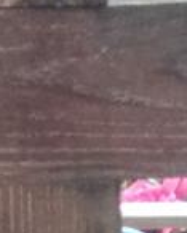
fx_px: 1437
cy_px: 463
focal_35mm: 208
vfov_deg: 8.8
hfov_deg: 7.4
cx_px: -2
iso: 500
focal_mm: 5.99
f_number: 2.6
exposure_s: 1/60
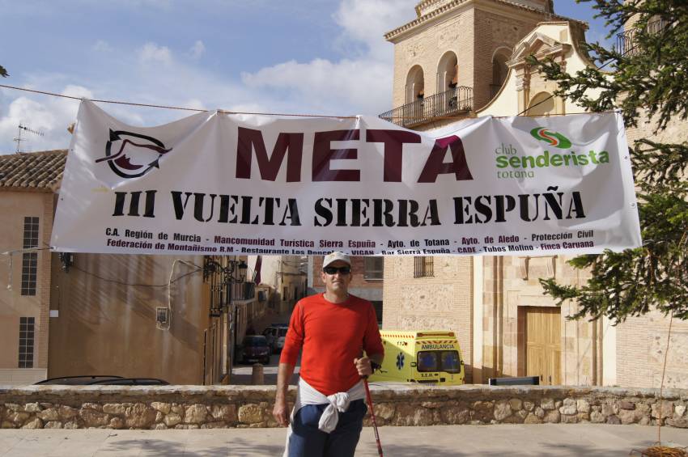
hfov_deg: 49.6
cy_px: 228
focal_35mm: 39
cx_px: 344
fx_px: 745
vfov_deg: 34.1
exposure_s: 1/2000
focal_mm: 26
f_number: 5.6
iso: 200
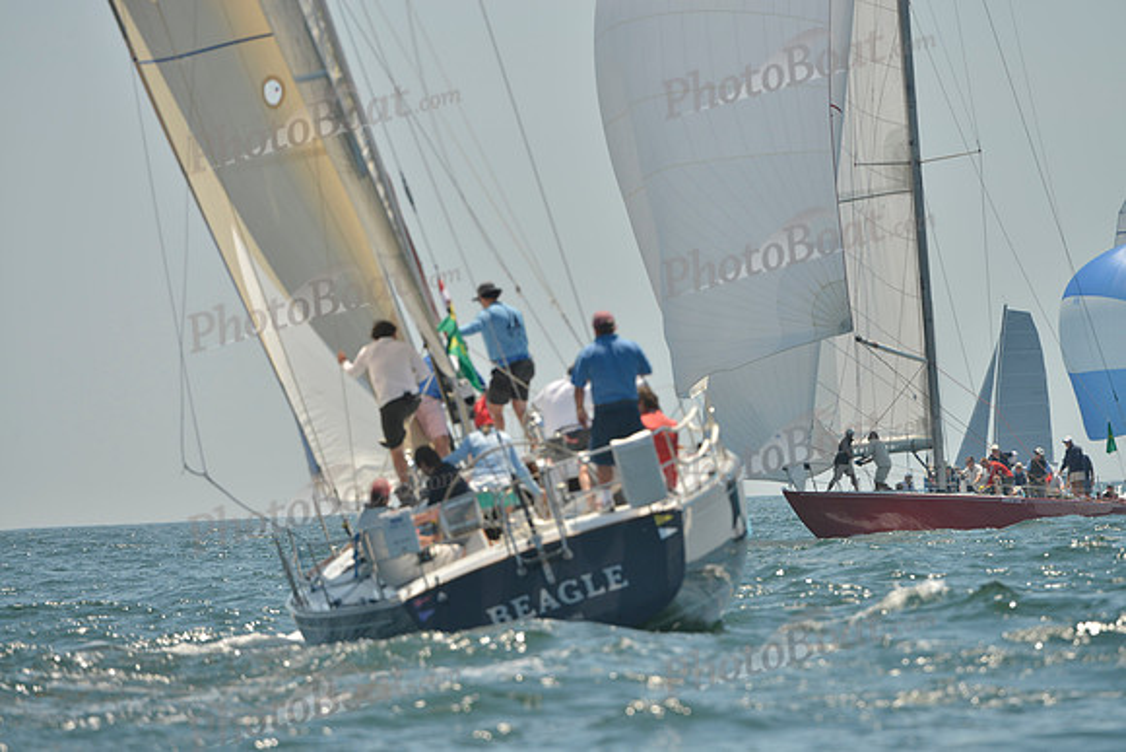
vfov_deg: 3.4
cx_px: 563
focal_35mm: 400
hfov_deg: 5.2
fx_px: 12513
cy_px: 376
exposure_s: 1/1250
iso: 280
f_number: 8
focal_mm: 400
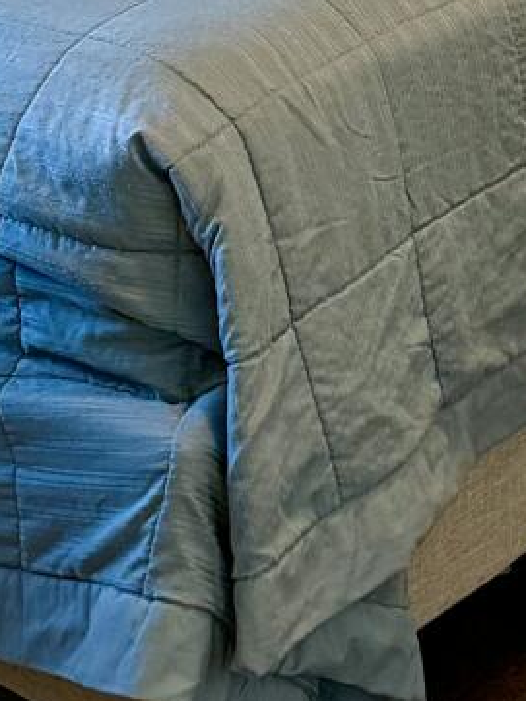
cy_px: -515
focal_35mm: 133
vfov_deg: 13.5
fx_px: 2693
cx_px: 452
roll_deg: +1.2
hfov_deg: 11.1
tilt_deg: -9.5
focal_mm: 6.76
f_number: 1.78
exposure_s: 1/60
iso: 500
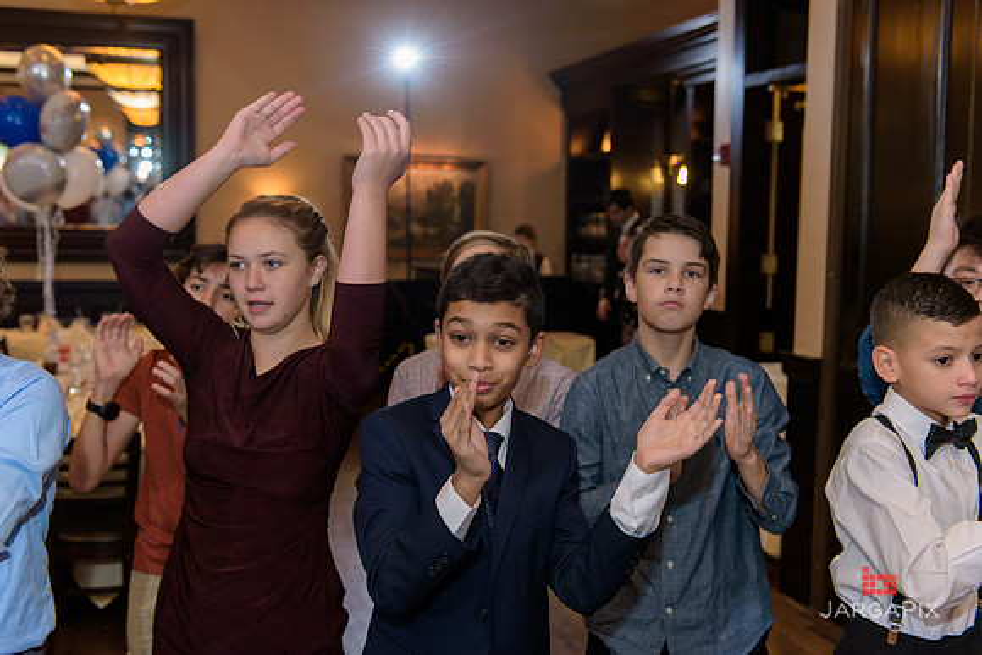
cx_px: 491
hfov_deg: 48.4
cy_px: 328
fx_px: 1091
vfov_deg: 33.4
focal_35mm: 40
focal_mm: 40
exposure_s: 1/125
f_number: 3.2
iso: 1600
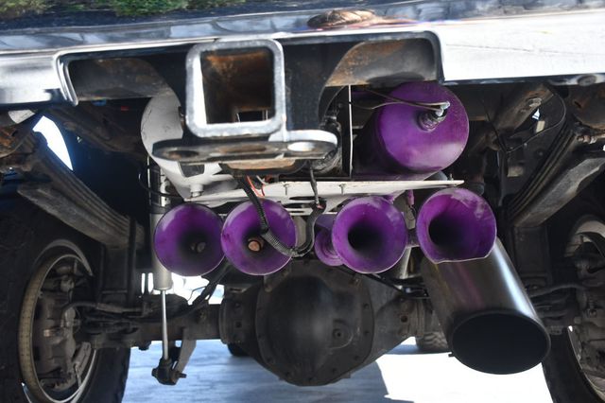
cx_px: 302
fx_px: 605
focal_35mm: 36
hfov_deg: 53.2
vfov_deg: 36.8
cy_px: 202
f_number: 3.8
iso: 400
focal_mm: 24
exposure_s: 1/250
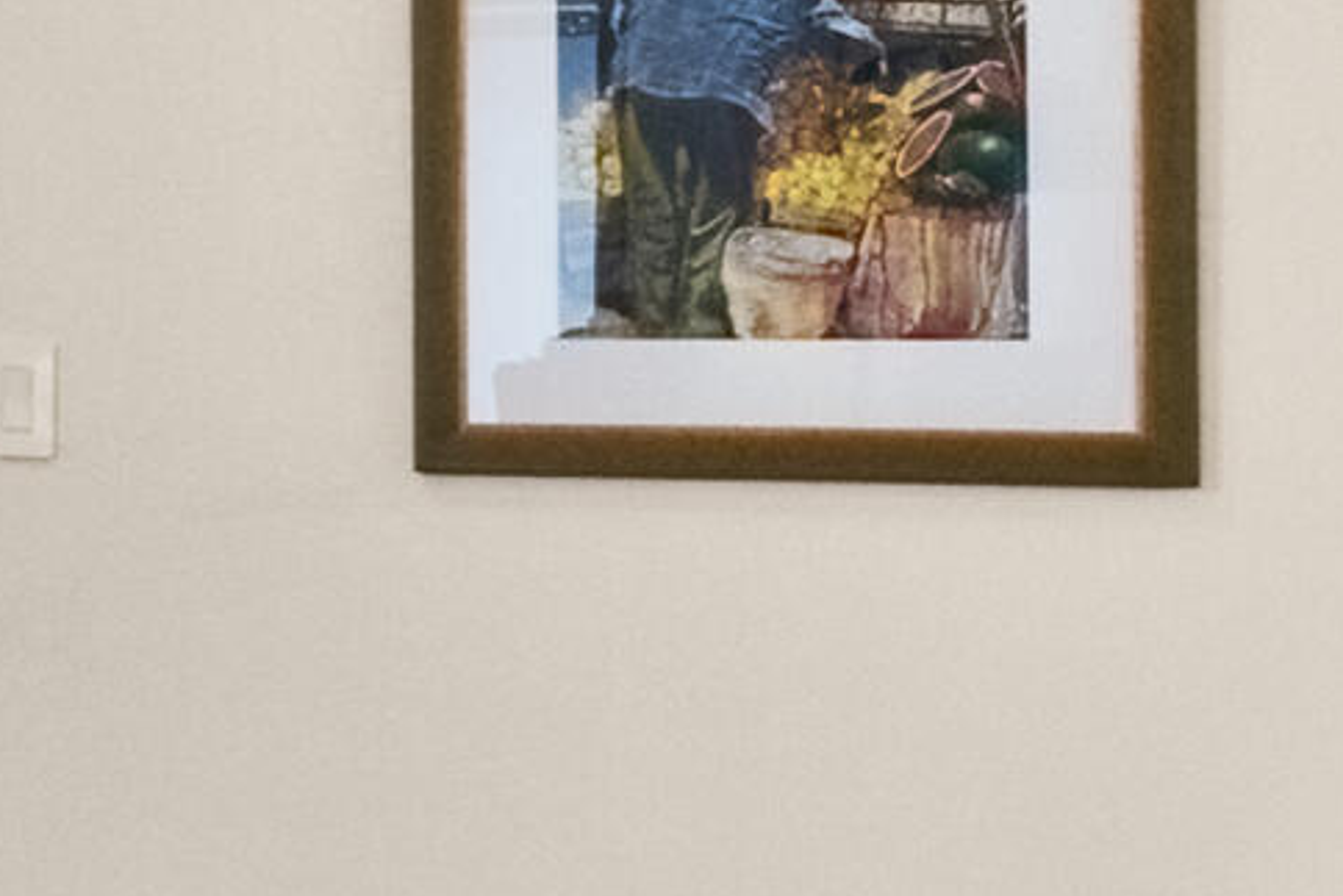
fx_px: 3470
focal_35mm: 93
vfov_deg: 14.7
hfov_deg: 17.7
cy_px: 286
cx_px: -1052
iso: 1600
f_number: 22
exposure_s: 1/3
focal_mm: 10
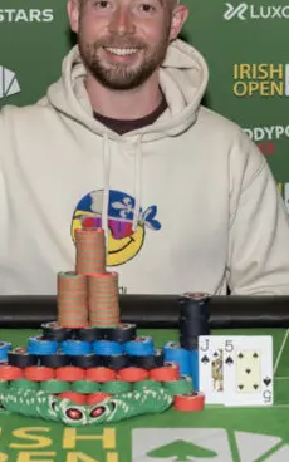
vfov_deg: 20.3
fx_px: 1285
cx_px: 102
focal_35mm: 102
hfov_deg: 12.8
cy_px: 164
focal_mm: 48
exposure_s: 1/100
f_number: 5
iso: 100
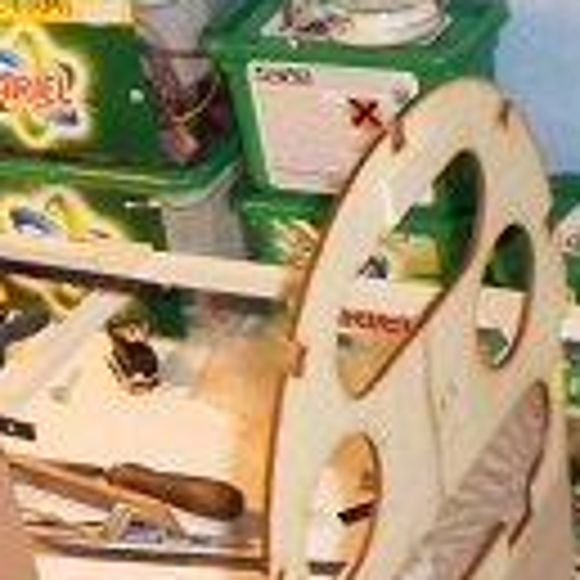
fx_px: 1801
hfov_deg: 17.2
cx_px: -184
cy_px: 414
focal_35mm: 95
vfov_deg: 18.2
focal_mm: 6.3
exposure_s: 1/30
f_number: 3.1
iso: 125
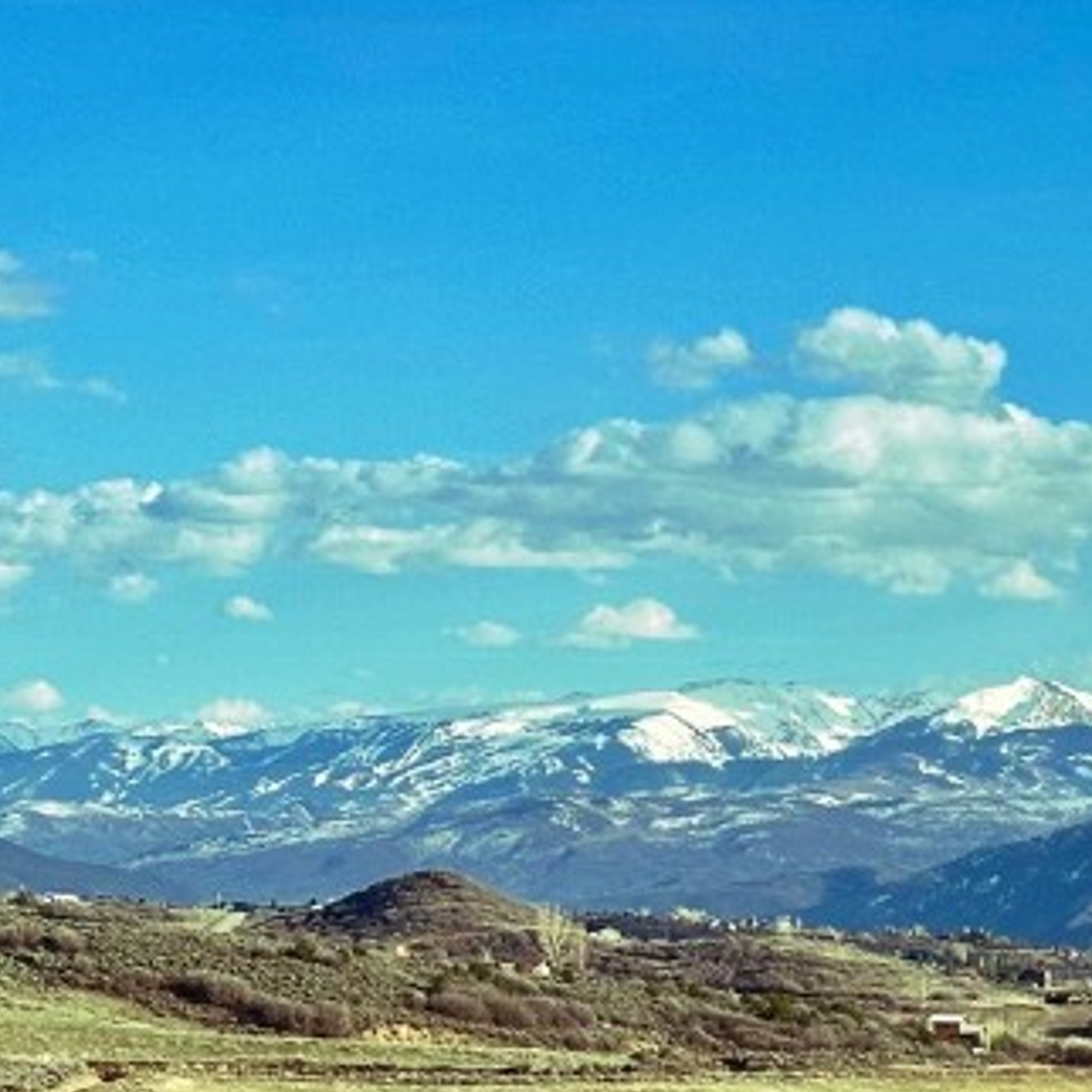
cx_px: 1336
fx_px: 4818
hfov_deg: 12.6
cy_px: 1285
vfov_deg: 12.6
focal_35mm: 135
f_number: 1.78
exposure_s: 1/3058
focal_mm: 6.86
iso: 64
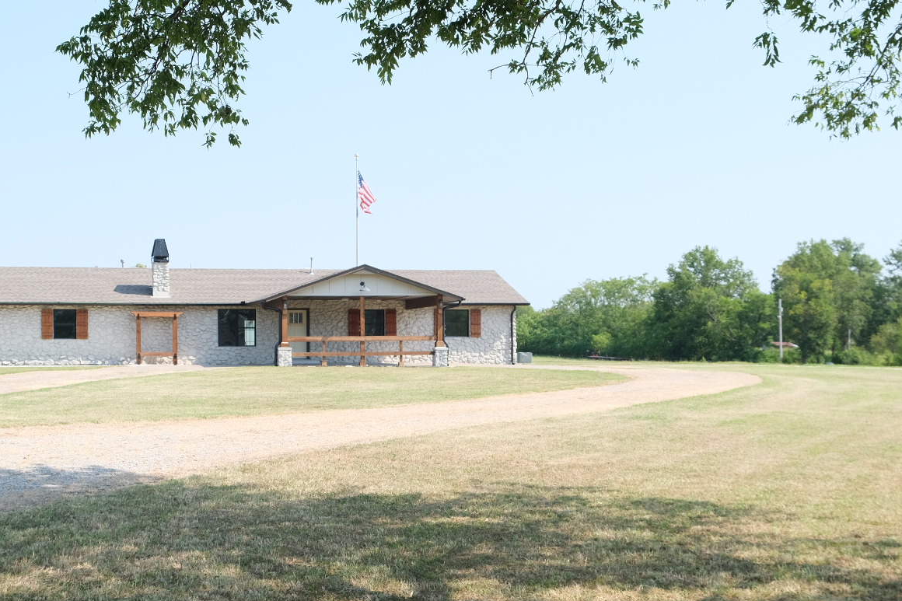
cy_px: 355
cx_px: 378
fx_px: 1227
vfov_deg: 27.5
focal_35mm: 49
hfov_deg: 40.2
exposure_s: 1/480
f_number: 5.6
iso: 320
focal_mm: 21.4
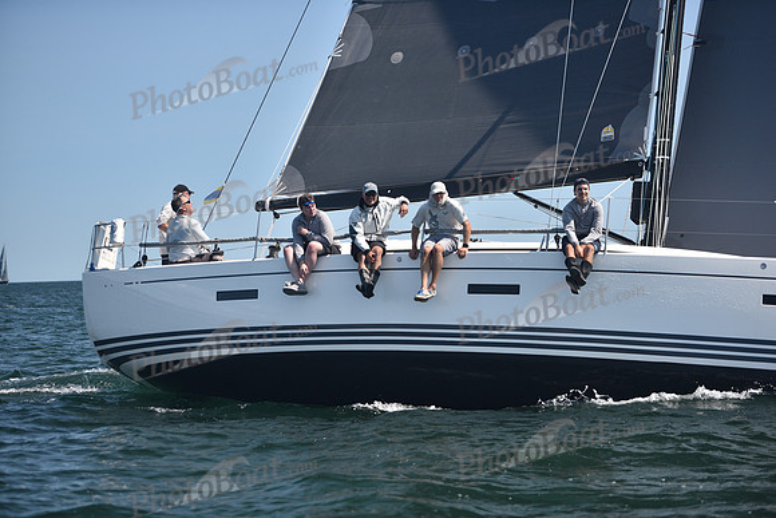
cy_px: 259
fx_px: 2156
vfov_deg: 13.7
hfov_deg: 20.4
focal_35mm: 100
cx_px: 388
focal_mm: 100
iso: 250
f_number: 2.8
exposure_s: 1/2000
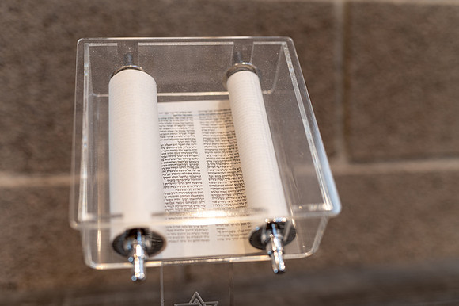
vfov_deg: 27.0
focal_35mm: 50
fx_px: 637
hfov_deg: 39.6
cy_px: 153
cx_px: 230
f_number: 2.5
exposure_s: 1/20
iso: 100
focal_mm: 50
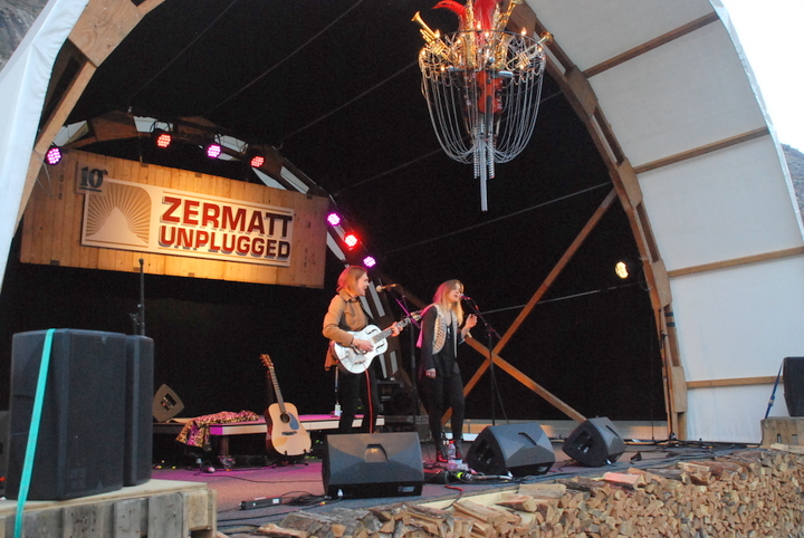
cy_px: 269
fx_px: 872
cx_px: 402
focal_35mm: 39
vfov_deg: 34.3
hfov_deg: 49.5
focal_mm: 26
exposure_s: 1/500
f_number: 3.8
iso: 1600
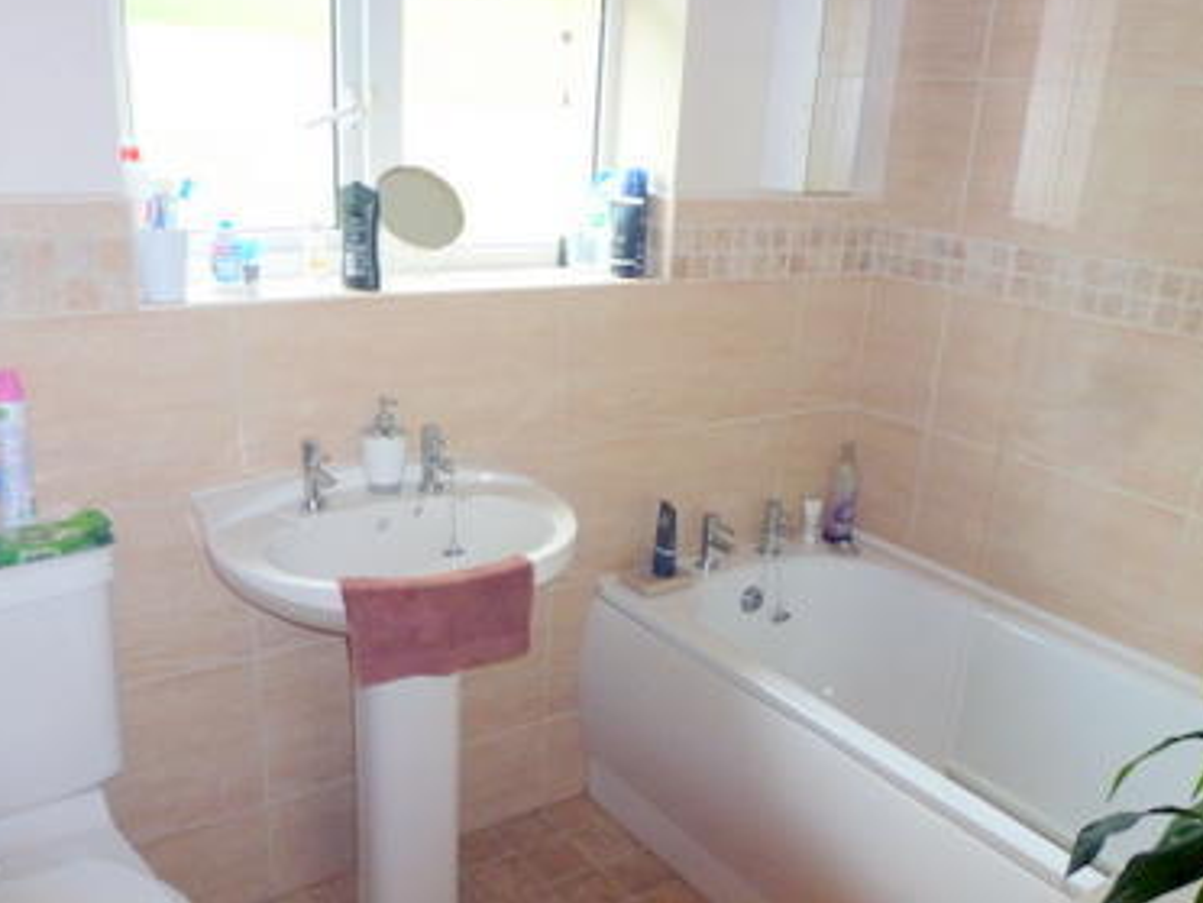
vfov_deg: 45.1
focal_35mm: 31
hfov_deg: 58.4
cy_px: 557
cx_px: 605
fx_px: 1077
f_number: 3.3
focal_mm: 4.3
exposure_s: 1/60
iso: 200
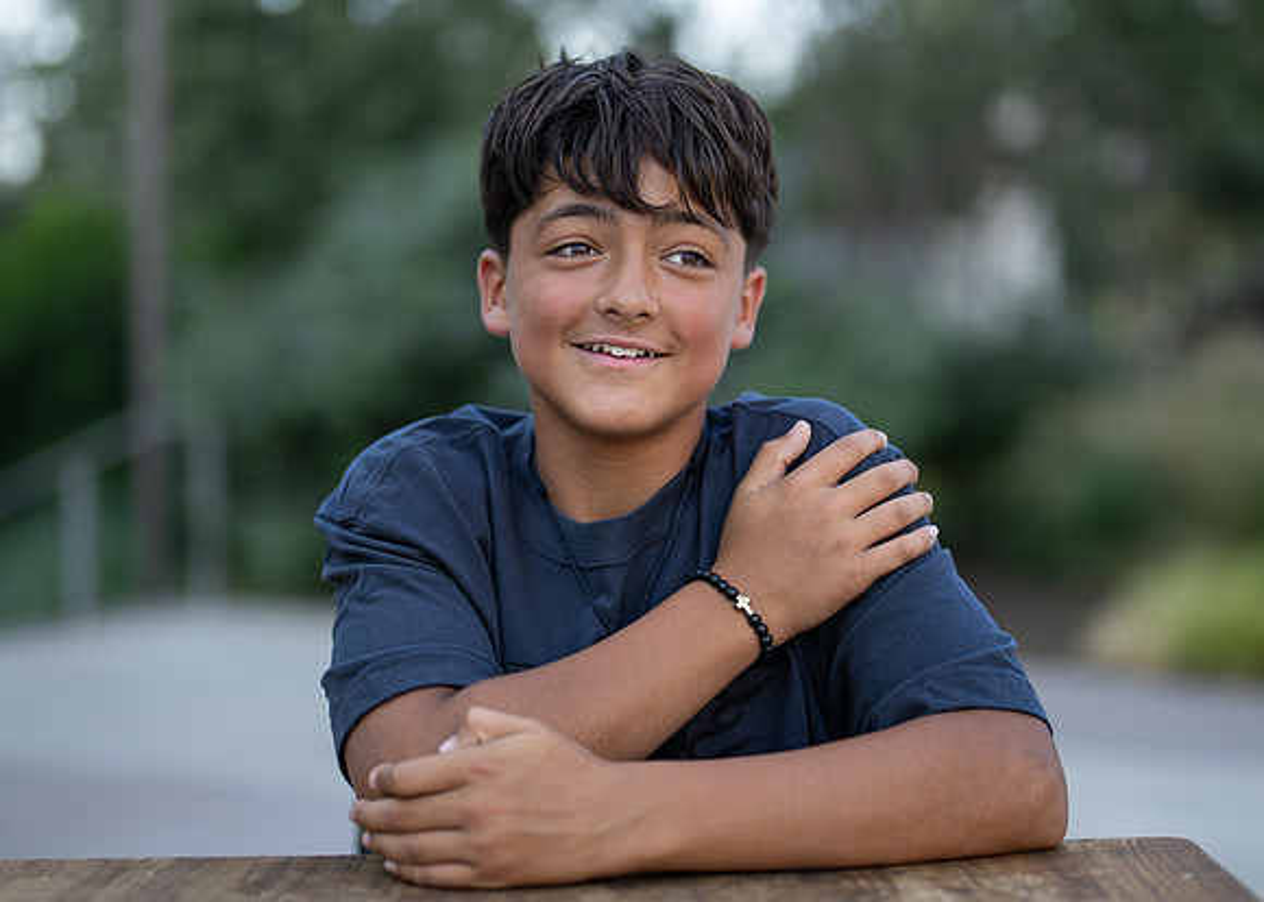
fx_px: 2535
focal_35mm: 71
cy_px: 429
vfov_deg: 20.2
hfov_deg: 28.0
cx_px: 687
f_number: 1.2
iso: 100
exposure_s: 1/1000
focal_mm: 50
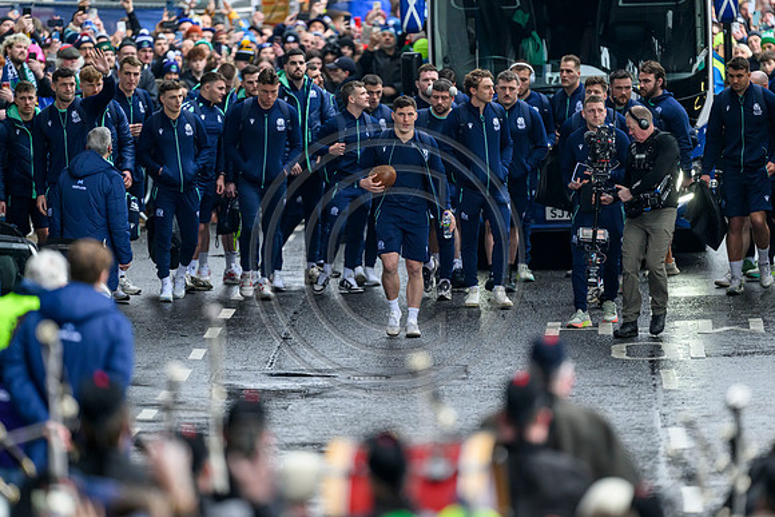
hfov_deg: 5.2
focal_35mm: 400
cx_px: 388
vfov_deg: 3.4
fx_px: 8613
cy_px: 258
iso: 3200
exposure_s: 1/1000
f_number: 2.8
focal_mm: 400
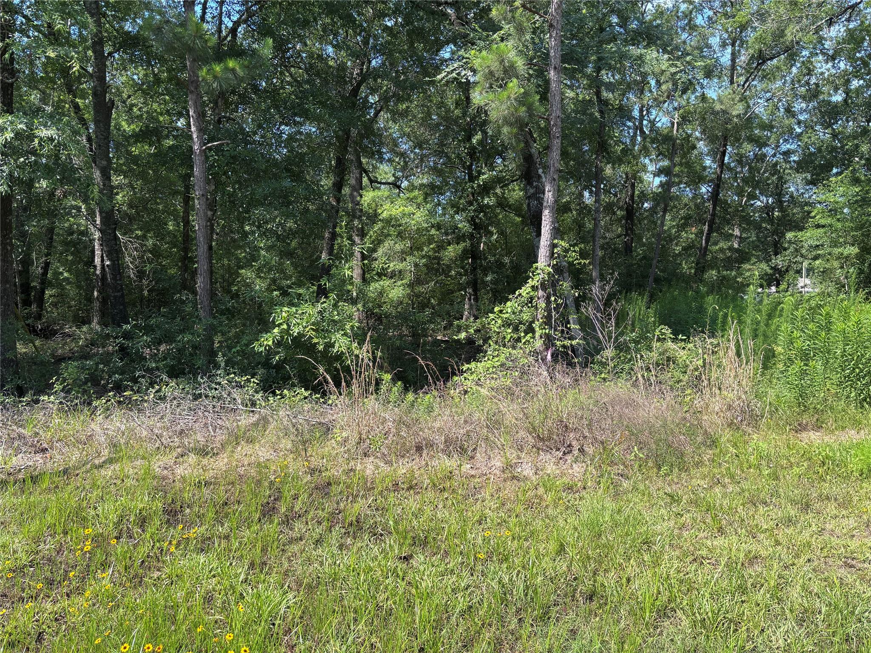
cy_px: 326
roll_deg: -1.0
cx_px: 436
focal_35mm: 26
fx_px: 654
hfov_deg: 67.3
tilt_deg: -3.5
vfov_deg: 53.1
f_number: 1.6
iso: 50
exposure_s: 1/961
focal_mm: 5.96
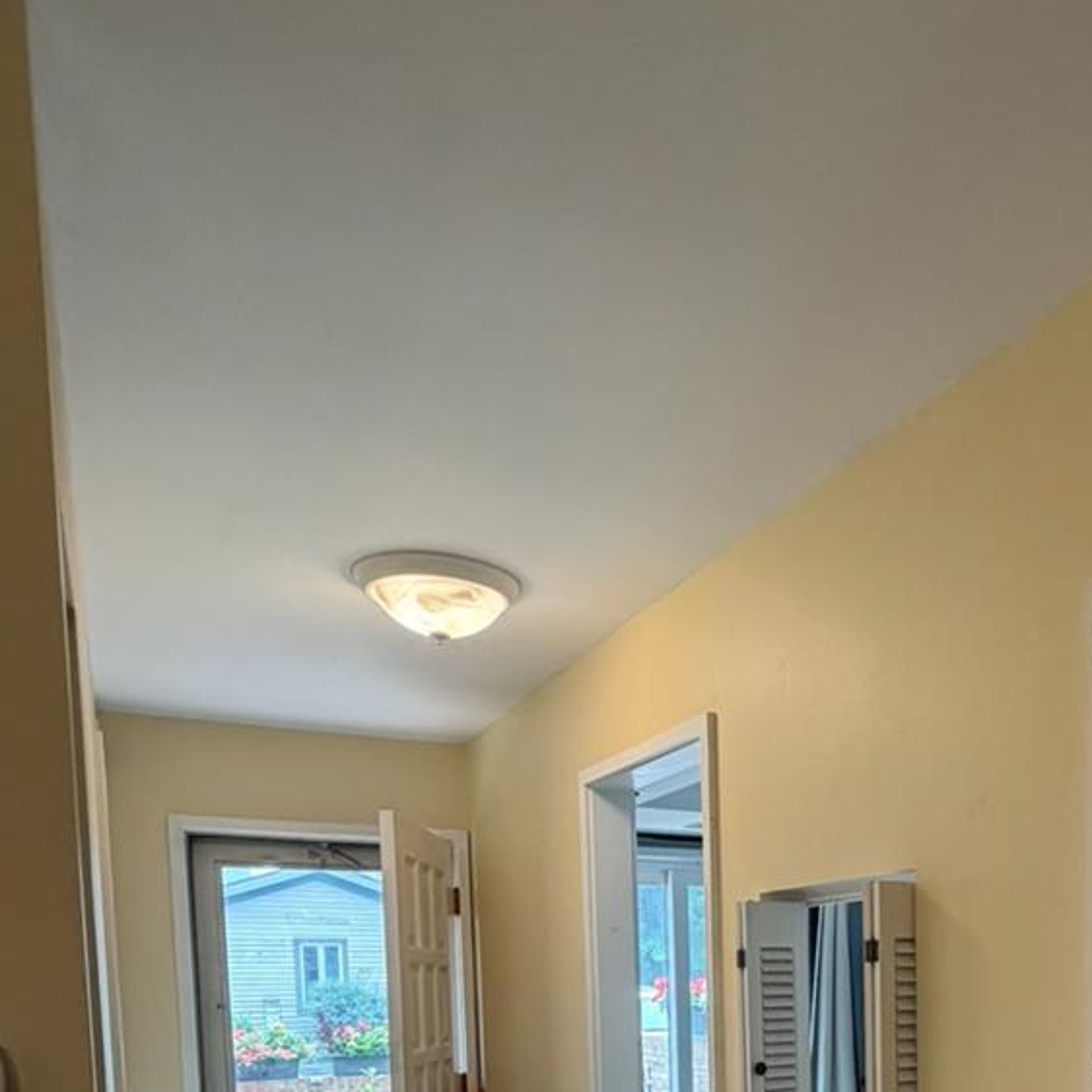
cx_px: 891
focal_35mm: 33
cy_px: 1073
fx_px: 1178
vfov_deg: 43.3
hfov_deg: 46.8
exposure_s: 1/120
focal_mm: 2.22
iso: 160
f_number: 2.2
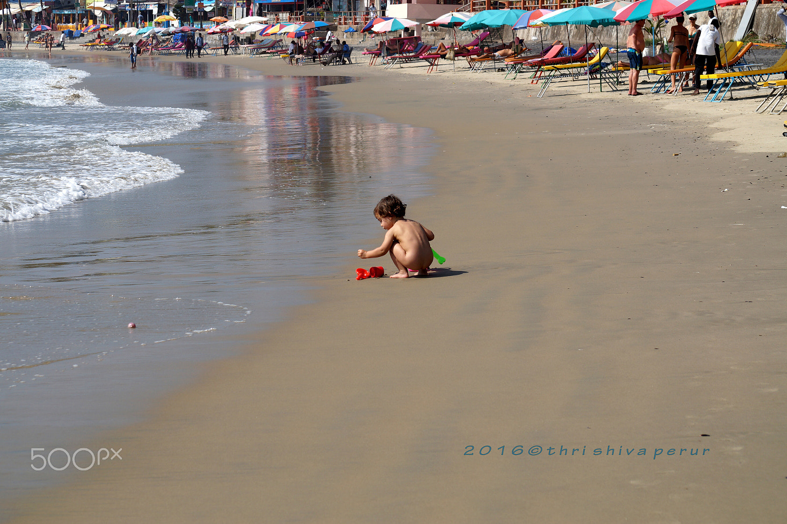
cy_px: 262
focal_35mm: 105
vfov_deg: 13.0
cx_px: 394
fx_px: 2294
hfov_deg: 19.5
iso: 100
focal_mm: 70
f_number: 8
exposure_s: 1/500
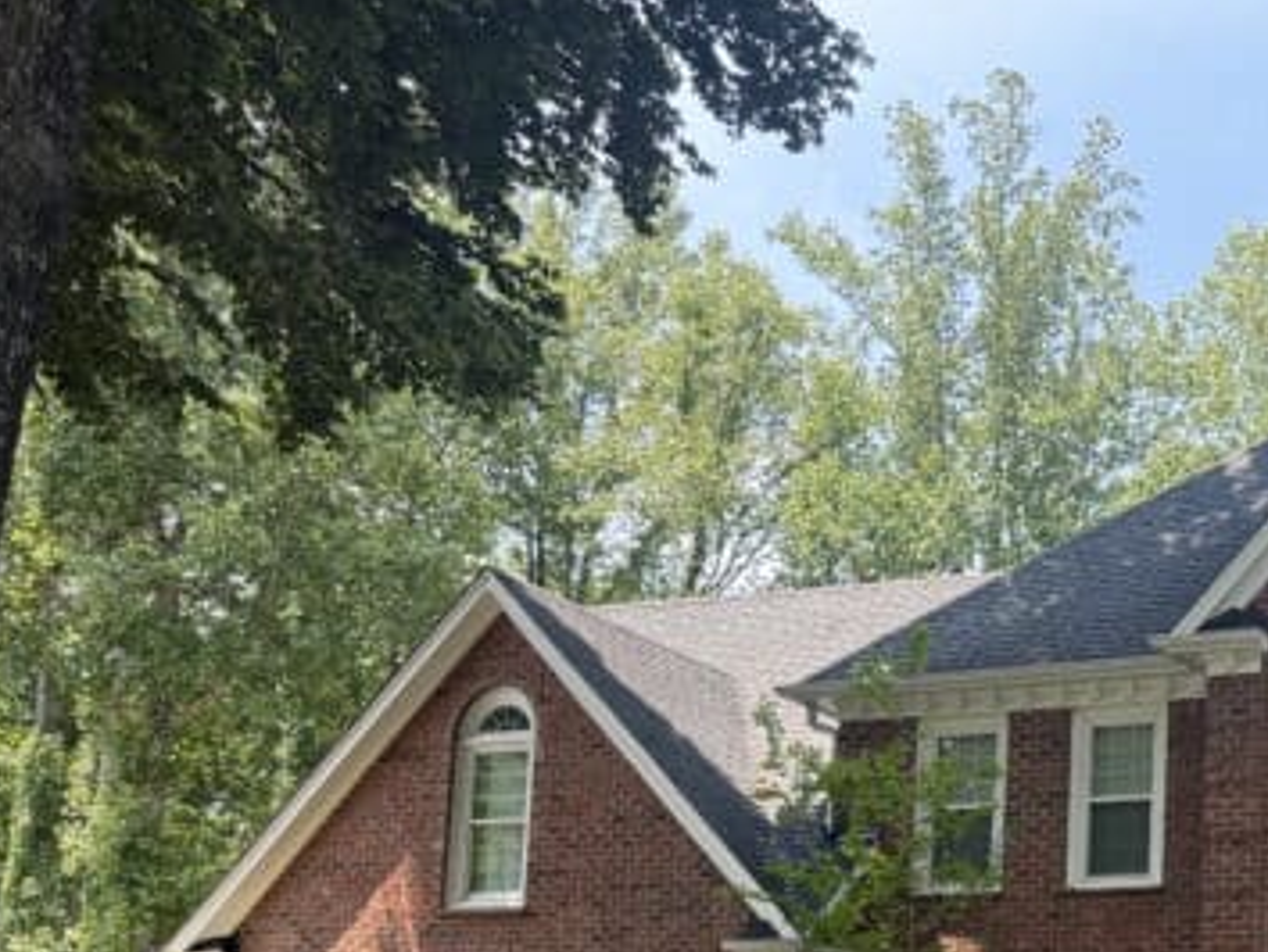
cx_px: 1329
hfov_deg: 33.1
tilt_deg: +7.1
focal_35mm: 52
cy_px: 988
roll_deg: -1.2
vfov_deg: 26.3
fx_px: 1906
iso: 100
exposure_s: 1/849
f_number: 1.78
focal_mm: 6.76
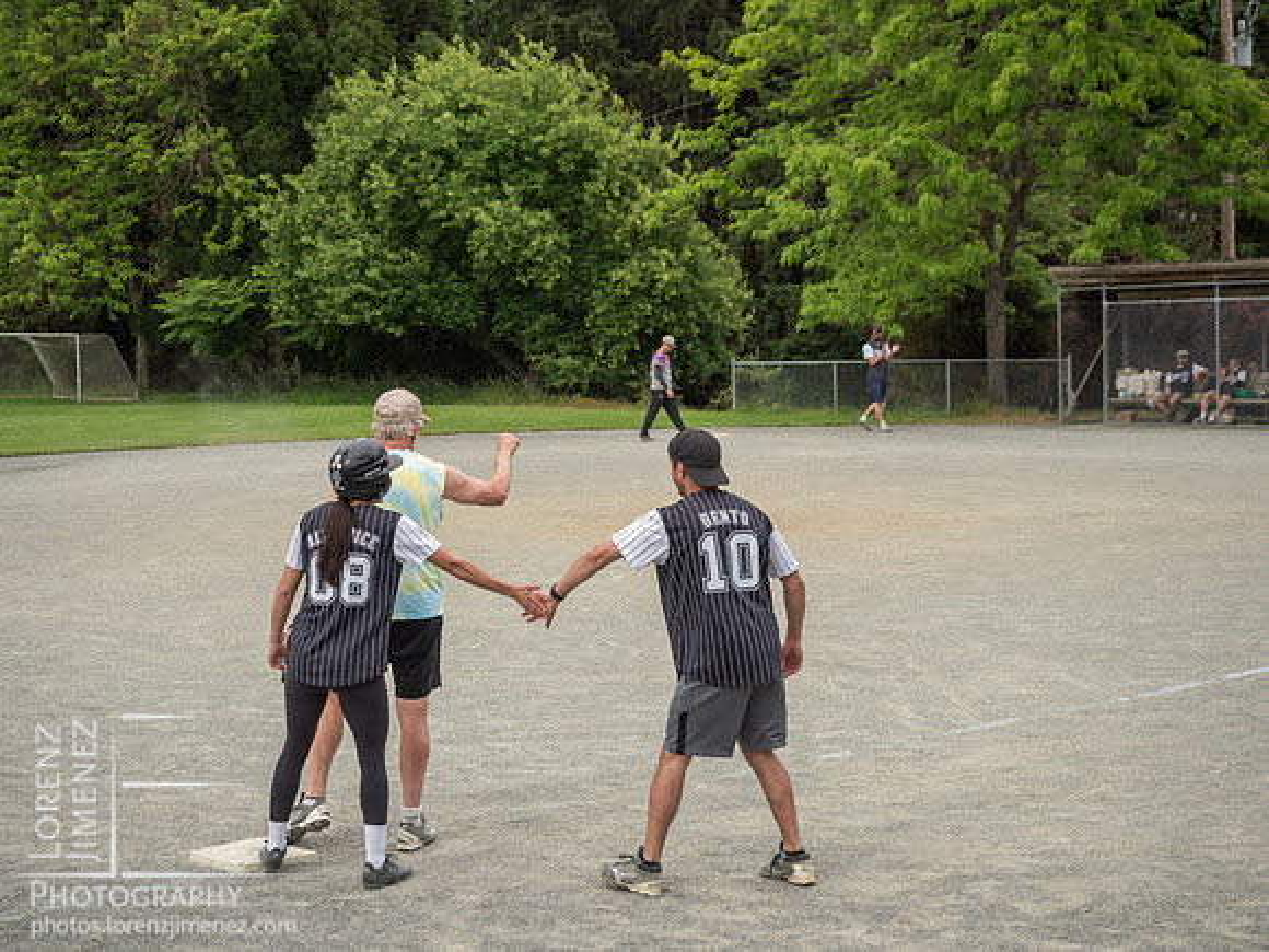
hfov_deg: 31.2
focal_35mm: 62
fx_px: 2273
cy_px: 476
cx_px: 634
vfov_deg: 23.7
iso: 200
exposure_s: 1/800
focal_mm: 31
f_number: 3.2
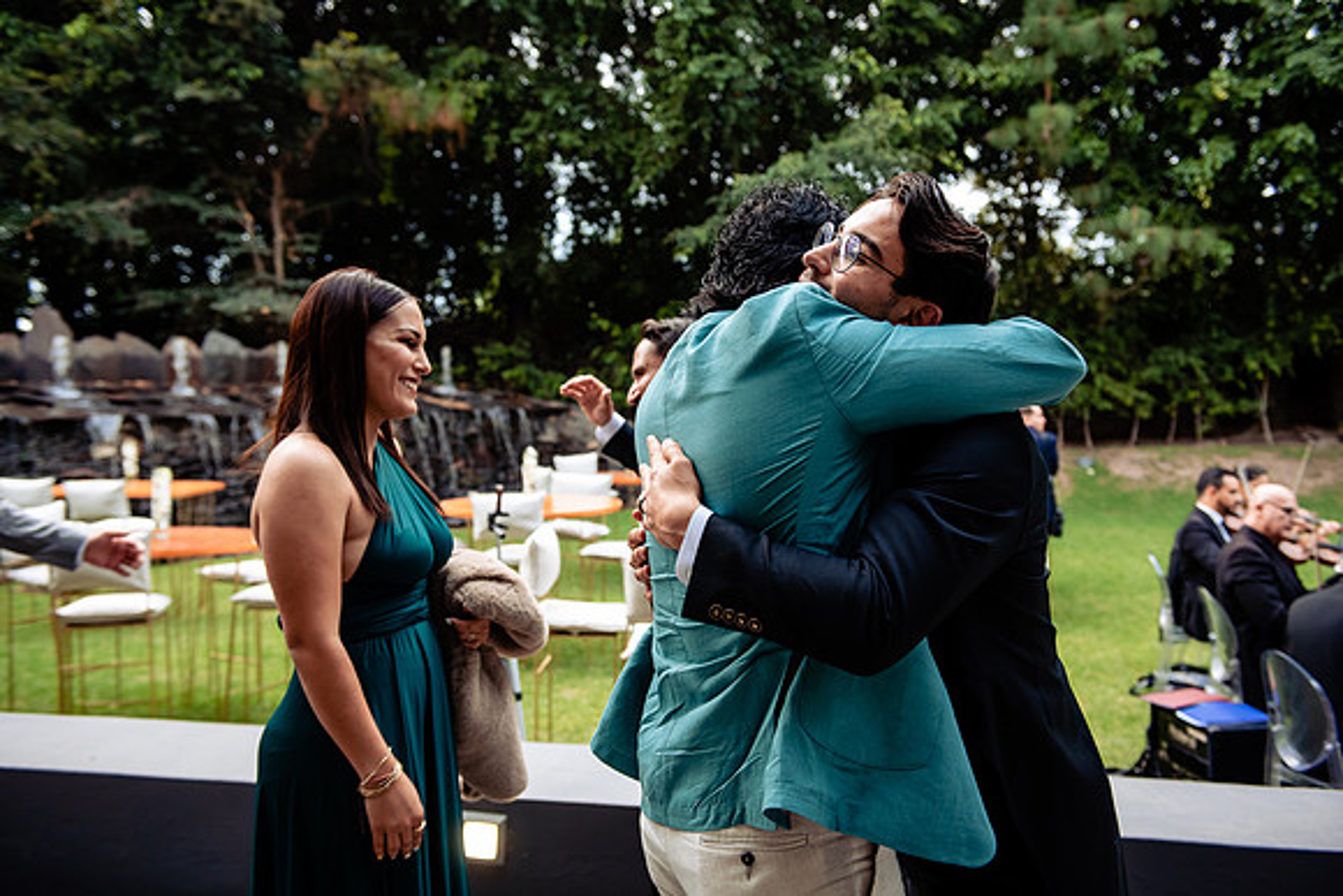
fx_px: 1269
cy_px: 448
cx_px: 672
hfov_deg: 55.8
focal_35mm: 34
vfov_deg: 38.9
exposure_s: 1/125
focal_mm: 34
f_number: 3.5
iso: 500
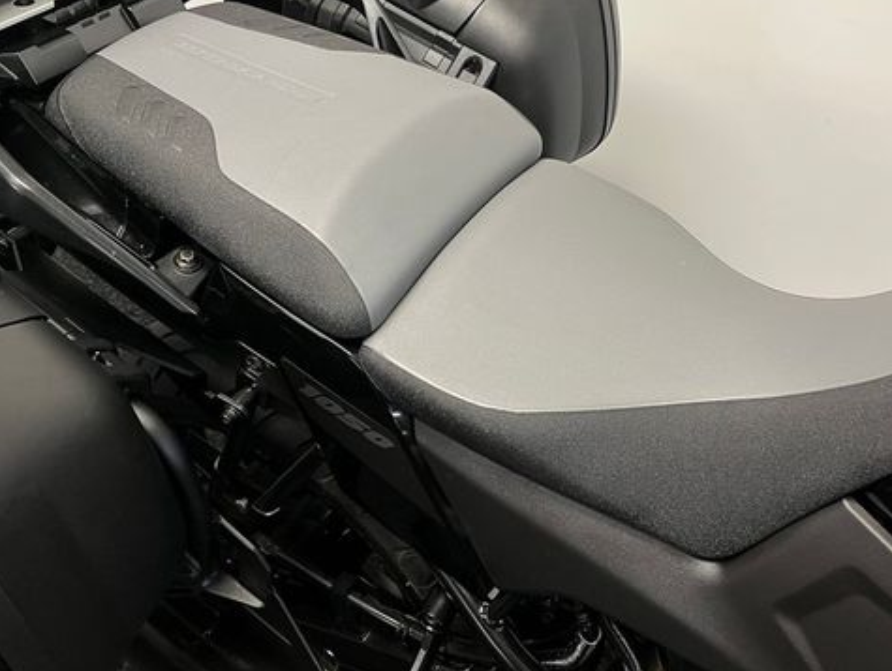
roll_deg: +0.2
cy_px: 226
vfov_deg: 40.3
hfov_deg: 52.2
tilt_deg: -36.2
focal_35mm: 35
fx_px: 903
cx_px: 535
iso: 125
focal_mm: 5.1
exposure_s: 1/50
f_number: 1.6
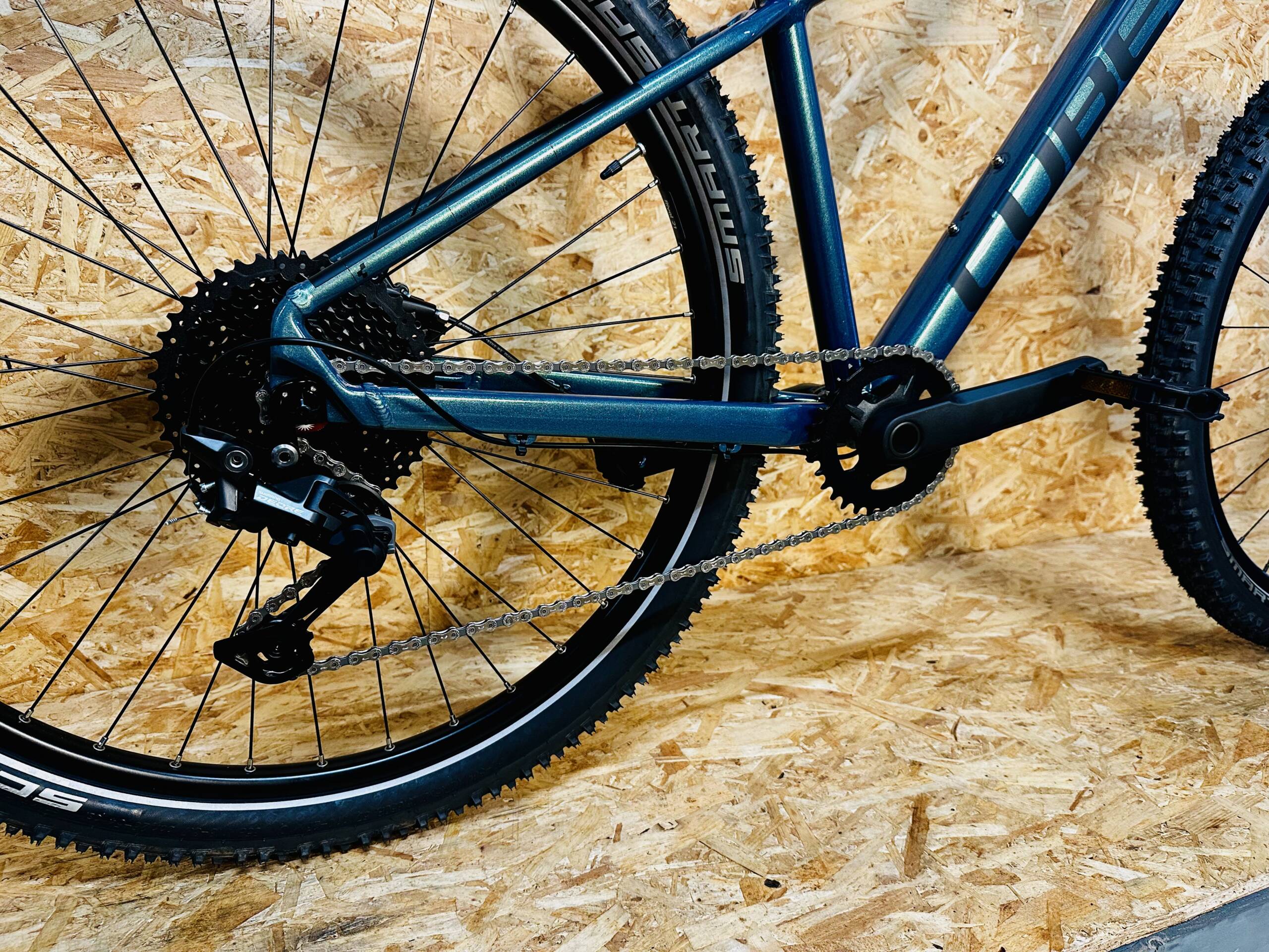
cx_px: 634
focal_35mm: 24
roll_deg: -0.8
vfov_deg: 56.8
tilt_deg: -16.7
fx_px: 880
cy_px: 476
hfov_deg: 71.6
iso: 250
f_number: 1.78
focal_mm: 6.86
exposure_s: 1/50
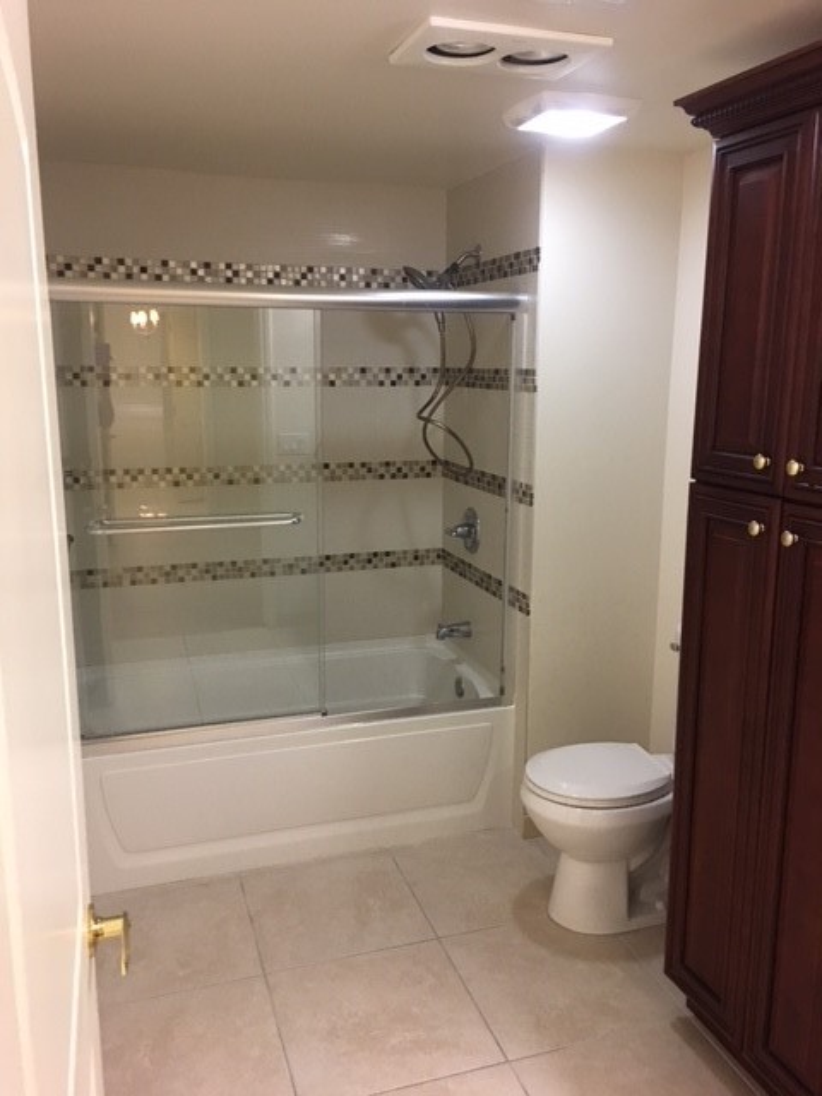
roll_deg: -0.8
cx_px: 411
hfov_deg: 48.2
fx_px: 918
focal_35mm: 29
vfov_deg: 61.7
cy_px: 548
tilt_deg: -10.6
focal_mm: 4.15
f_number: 2.2
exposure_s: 1/15
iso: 100
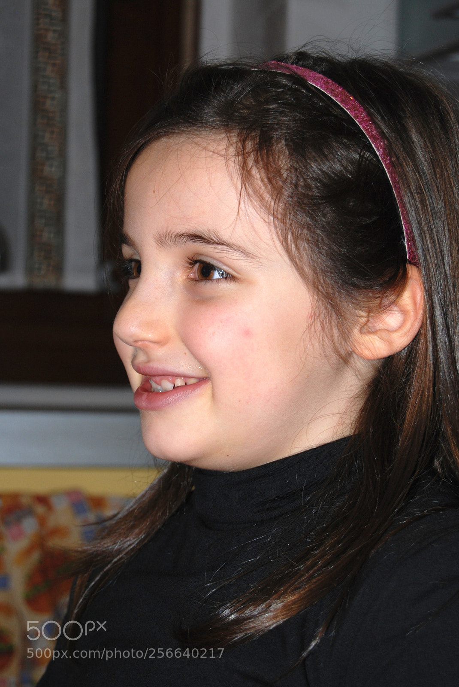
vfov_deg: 24.6
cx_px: 230
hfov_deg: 16.6
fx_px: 1574
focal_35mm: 82
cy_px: 344
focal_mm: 55
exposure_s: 1/60
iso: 200
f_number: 5.6
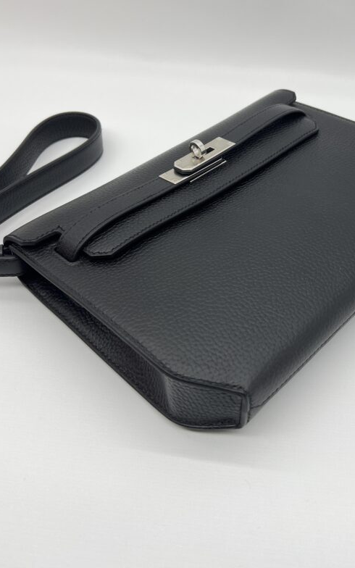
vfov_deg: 53.8
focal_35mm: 36
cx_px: 223
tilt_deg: -43.6
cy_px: 243
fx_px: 557
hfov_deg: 35.1
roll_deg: -2.4
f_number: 1.5
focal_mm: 5.7
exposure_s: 1/133
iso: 32
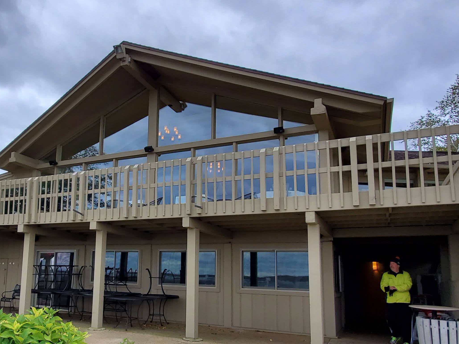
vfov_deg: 47.8
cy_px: 213
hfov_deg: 60.0
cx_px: 146
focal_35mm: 29
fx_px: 384
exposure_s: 1/255
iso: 50
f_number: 2.2
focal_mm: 1.8
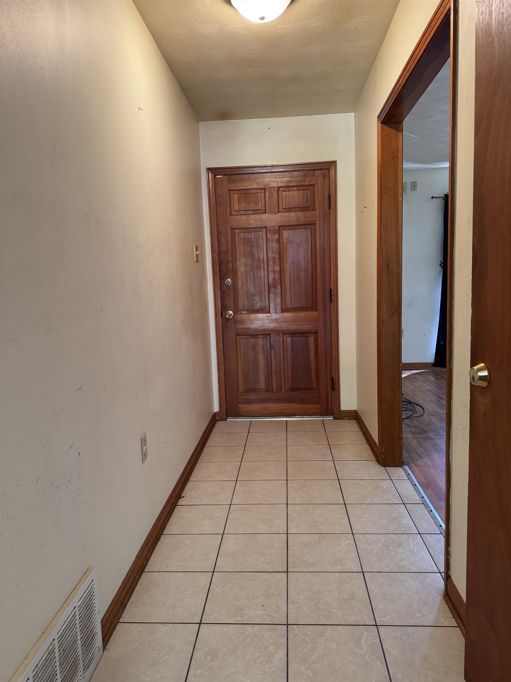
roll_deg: +2.1
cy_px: 341
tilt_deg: -6.9
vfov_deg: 71.6
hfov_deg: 56.8
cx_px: 256
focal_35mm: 24
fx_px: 472
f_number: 1.78
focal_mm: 6.76
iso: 400
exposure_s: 1/60
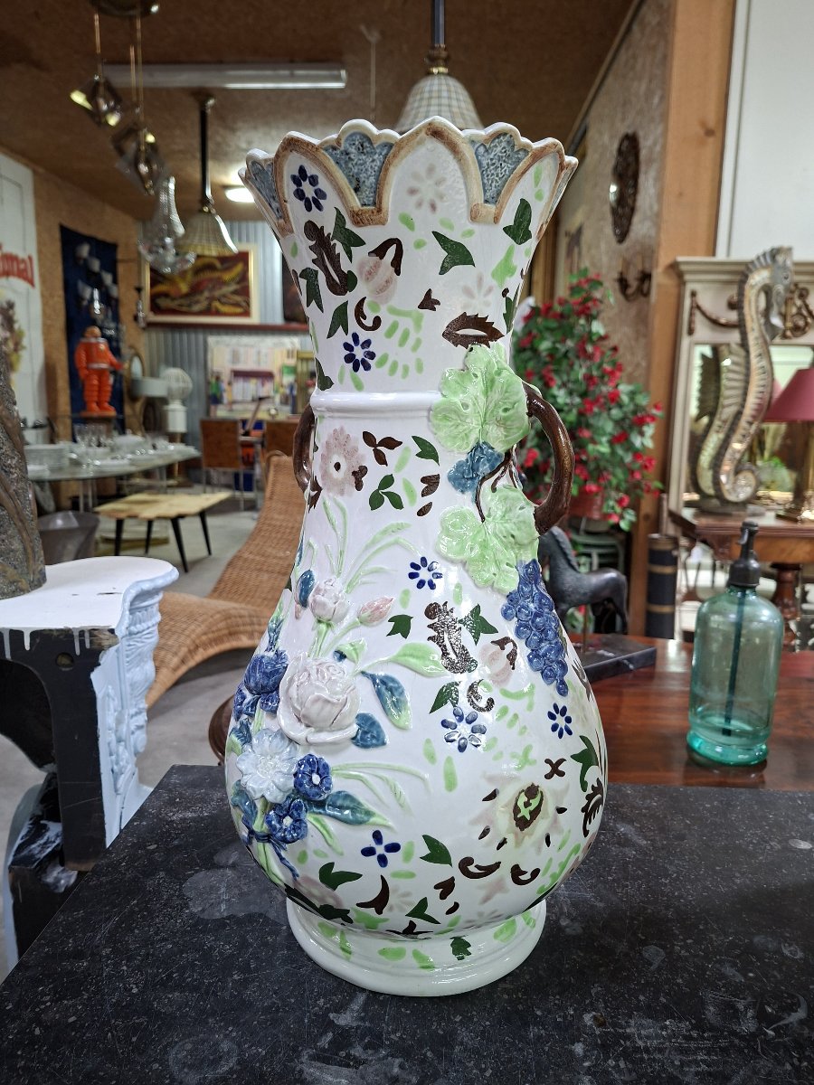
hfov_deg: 58.9
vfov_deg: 73.9
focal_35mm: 23
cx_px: 407
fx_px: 721
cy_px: 542
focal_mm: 5.54
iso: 320
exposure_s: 1/50
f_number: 1.8
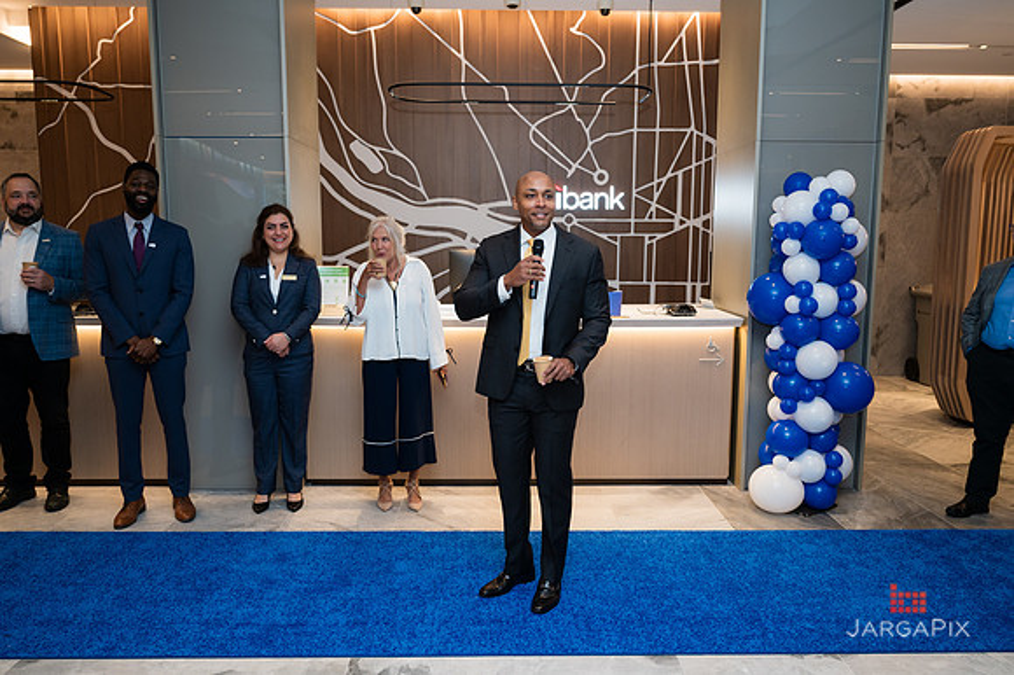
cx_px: 507
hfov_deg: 66.4
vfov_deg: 47.1
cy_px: 338
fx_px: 775
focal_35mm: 28
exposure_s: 1/160
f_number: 3.2
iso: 400
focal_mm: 27.5
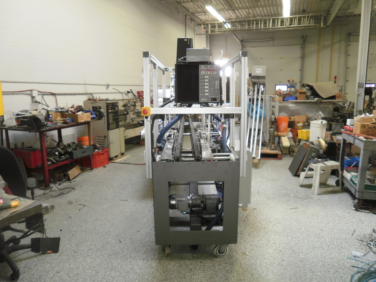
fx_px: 282
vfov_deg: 53.1
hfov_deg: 67.3
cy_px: 141
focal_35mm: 26
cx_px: 188
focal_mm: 4.65
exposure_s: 1/25
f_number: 2.6
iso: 125
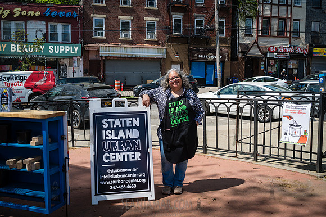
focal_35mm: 35
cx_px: 163
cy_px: 108
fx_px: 321
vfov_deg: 37.4
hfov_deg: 53.9
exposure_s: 1/1000
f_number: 5
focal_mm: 35
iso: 200
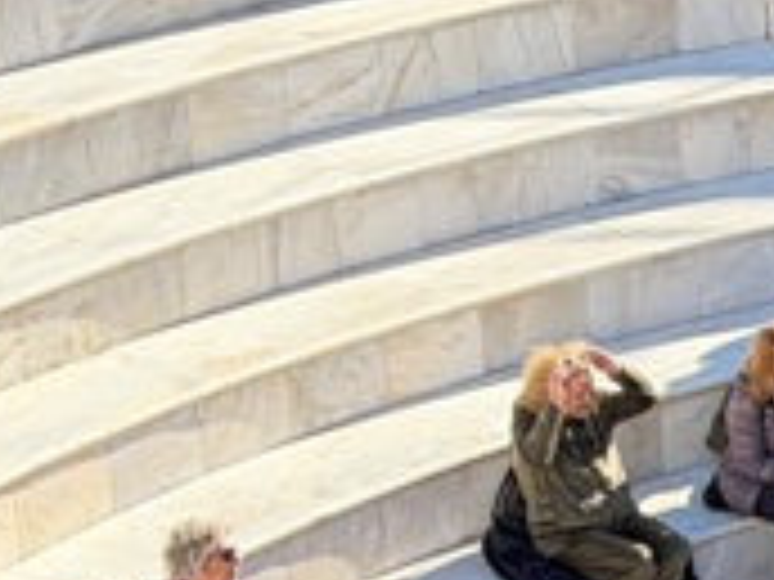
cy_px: 859
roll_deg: -0.7
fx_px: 6372
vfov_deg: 5.2
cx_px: 1917
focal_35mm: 285
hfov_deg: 6.6
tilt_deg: -24.4
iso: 100
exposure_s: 1/2273
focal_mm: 6.76
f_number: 1.78
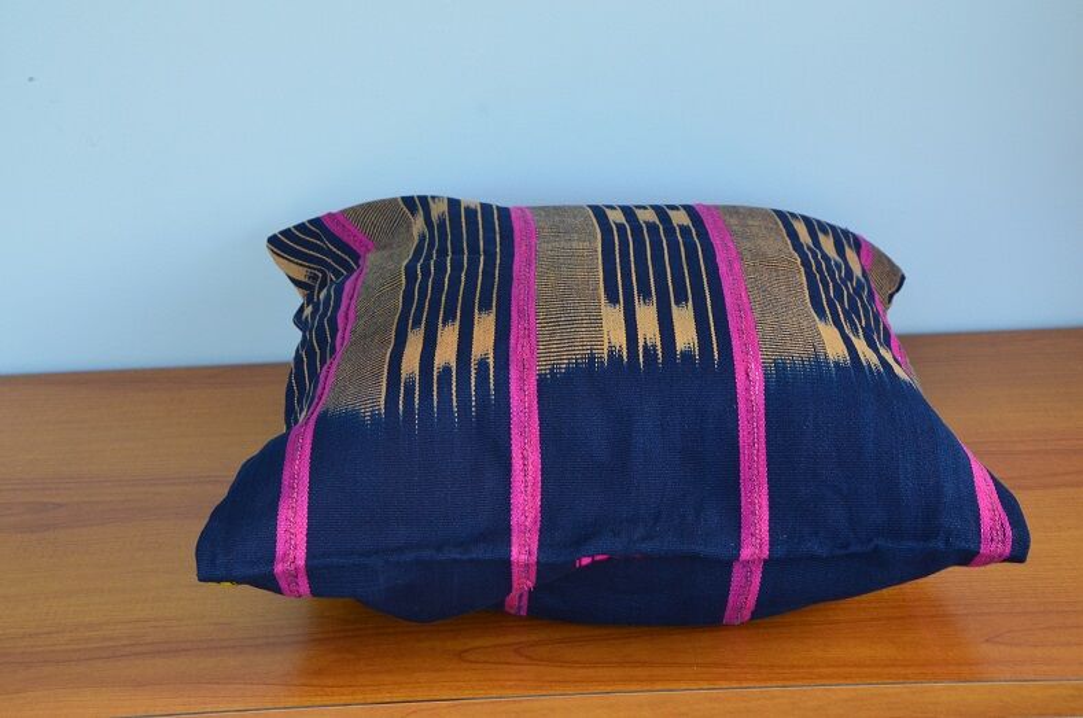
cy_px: 359
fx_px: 1892
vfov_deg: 21.5
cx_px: 542
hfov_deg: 31.9
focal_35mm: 63
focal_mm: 42
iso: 720
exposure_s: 1/60
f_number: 8
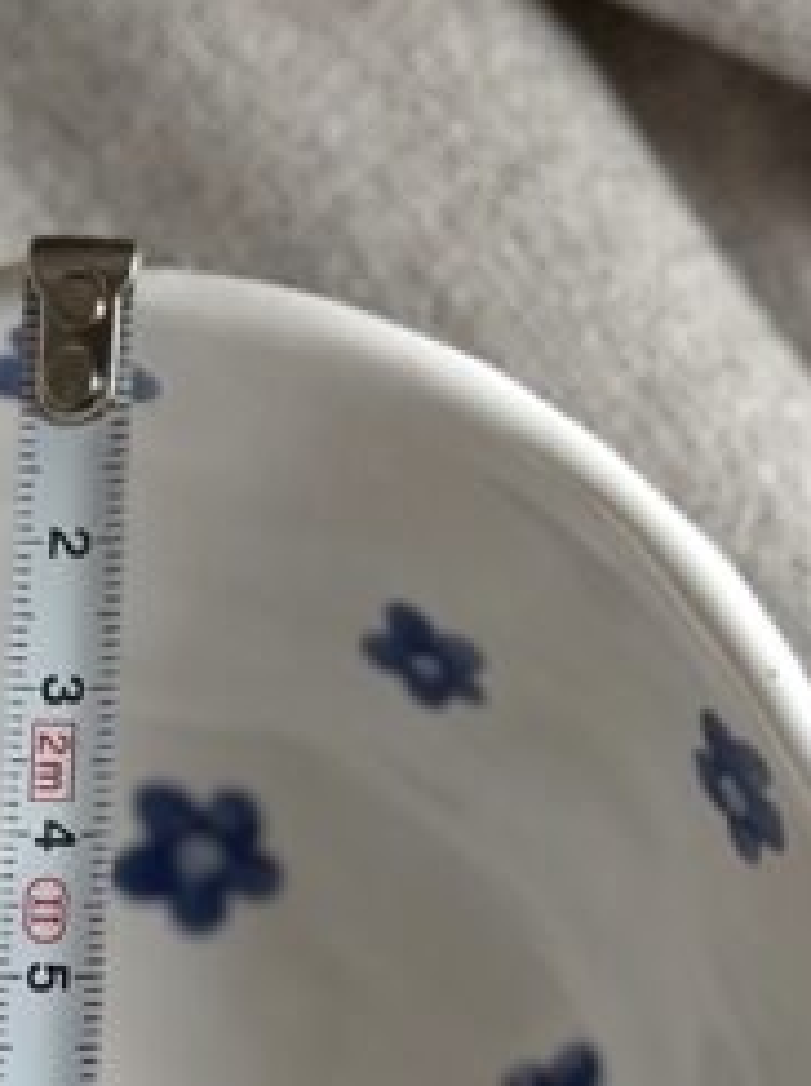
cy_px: 1228
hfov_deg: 9.4
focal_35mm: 157
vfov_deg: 12.4
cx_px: 456
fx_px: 4917
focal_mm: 6.86
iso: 125
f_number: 1.78
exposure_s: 1/121
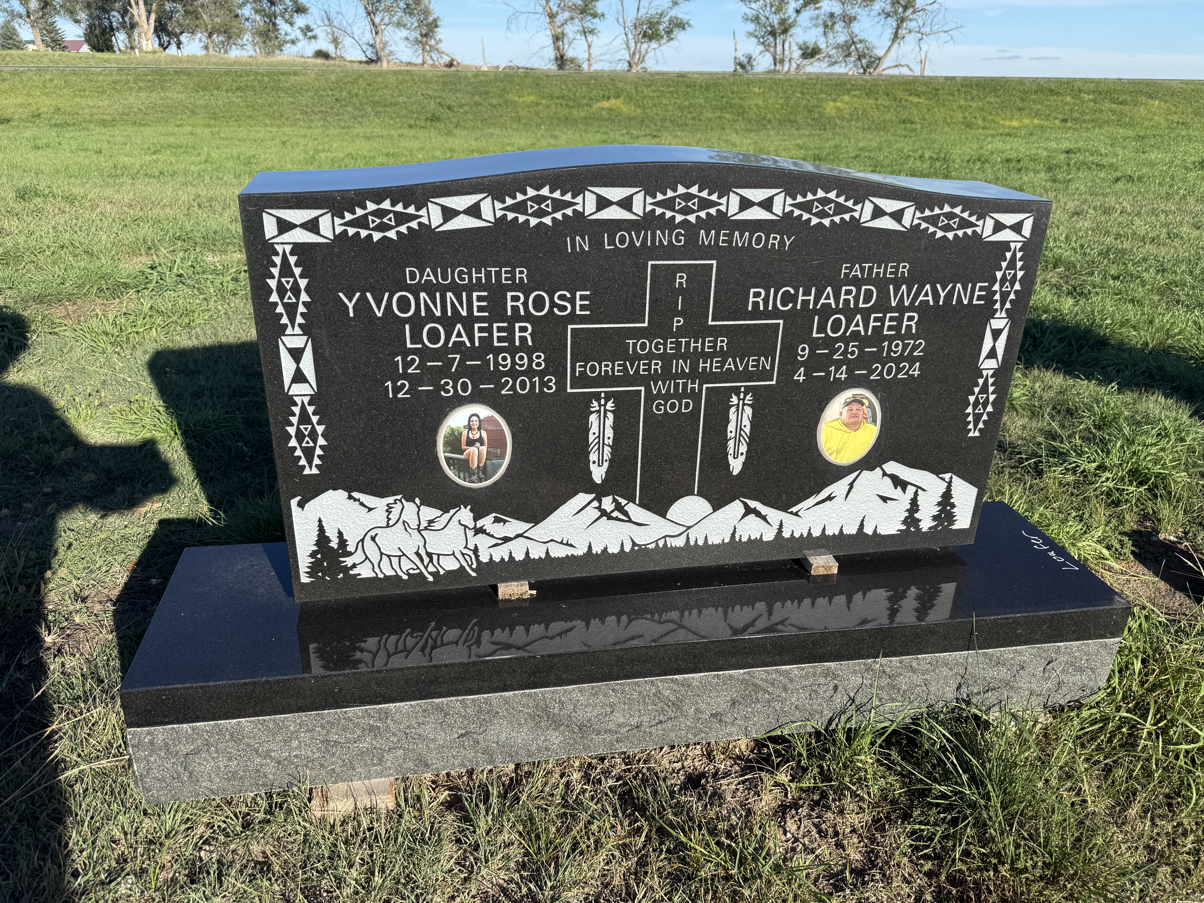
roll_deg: +1.4
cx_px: 638
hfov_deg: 67.2
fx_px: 904
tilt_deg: -20.3
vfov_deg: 53.0
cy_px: 478
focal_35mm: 26
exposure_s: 1/2611
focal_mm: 6.76
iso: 80
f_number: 1.78
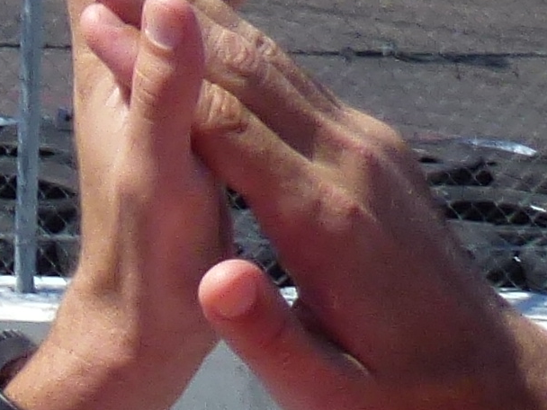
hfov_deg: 5.8
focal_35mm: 320
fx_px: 5057
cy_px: -1008
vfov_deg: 4.4
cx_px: -1034
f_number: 4
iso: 100
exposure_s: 1/1000
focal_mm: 8
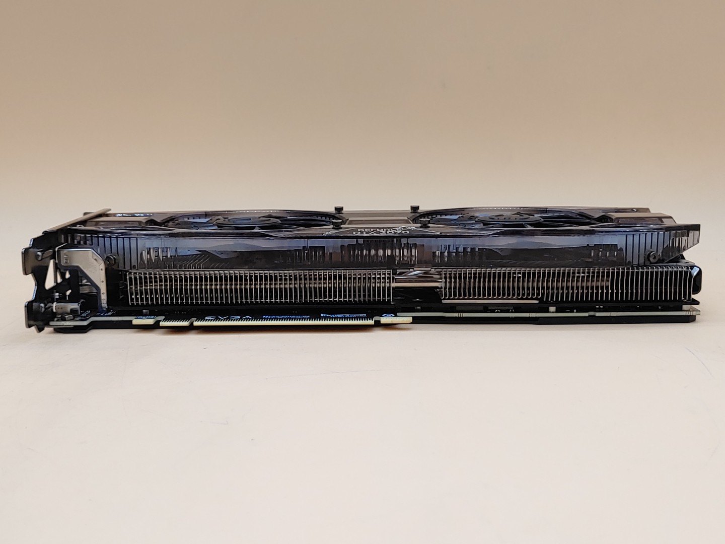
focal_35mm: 44
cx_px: 362
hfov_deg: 42.9
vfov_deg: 32.9
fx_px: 922
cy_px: 272
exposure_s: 1/129
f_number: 1.8
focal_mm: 4.36
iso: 50
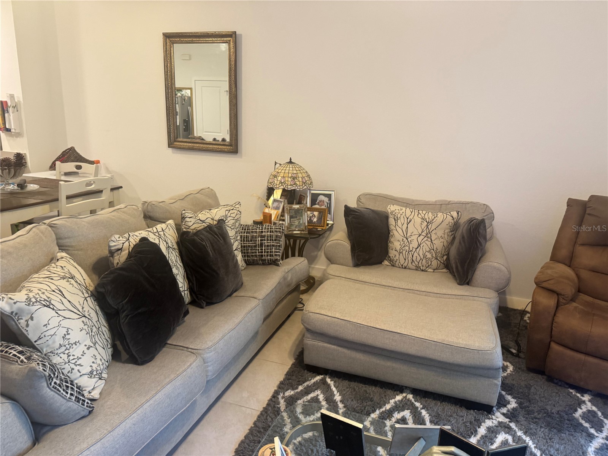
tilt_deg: -15.2
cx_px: 304
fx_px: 422
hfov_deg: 71.6
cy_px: 228
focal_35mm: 24
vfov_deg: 56.8
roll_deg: -3.8
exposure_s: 1/60
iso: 250
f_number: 1.78
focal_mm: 6.76
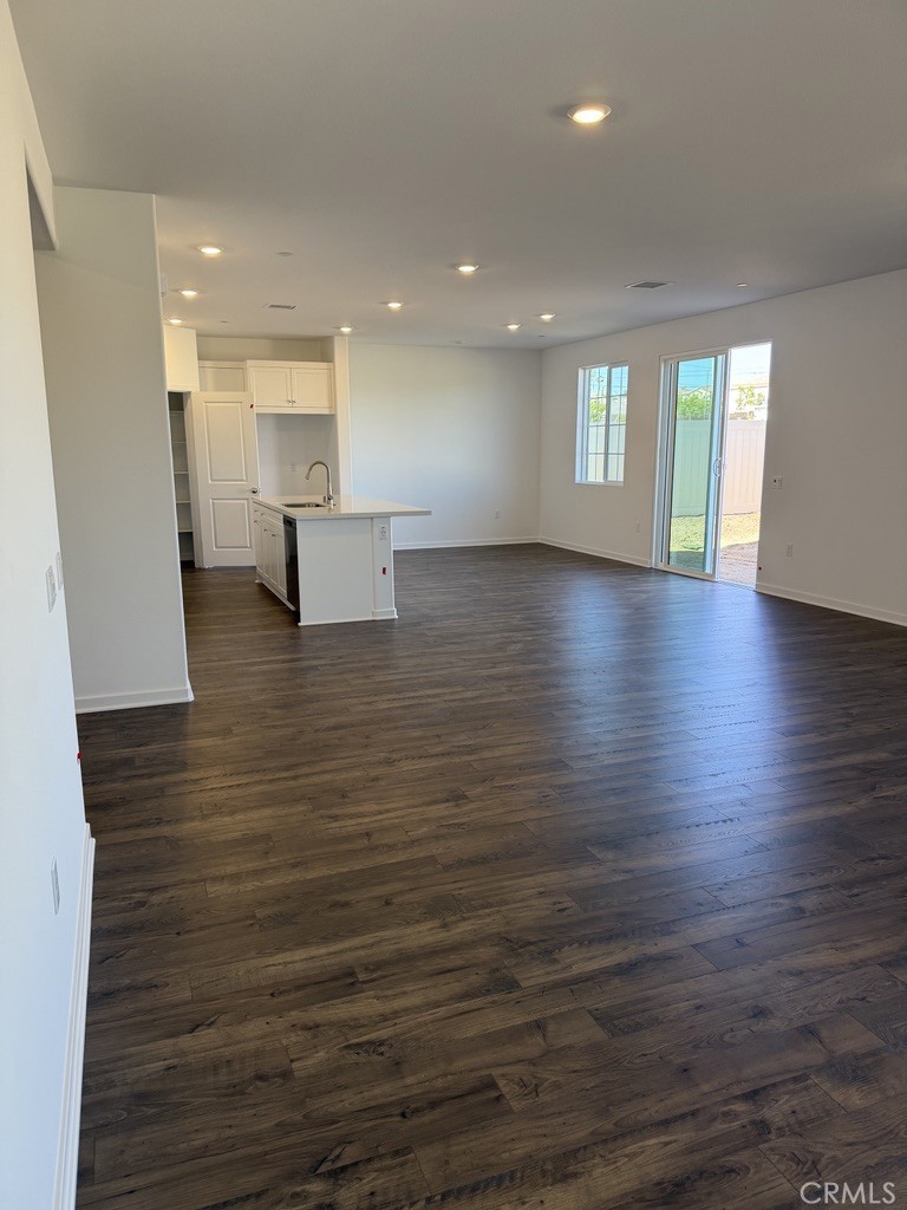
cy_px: 605
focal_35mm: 24
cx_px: 454
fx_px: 838
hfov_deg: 56.8
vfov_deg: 71.6
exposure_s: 1/208
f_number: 1.78
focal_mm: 6.76
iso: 125
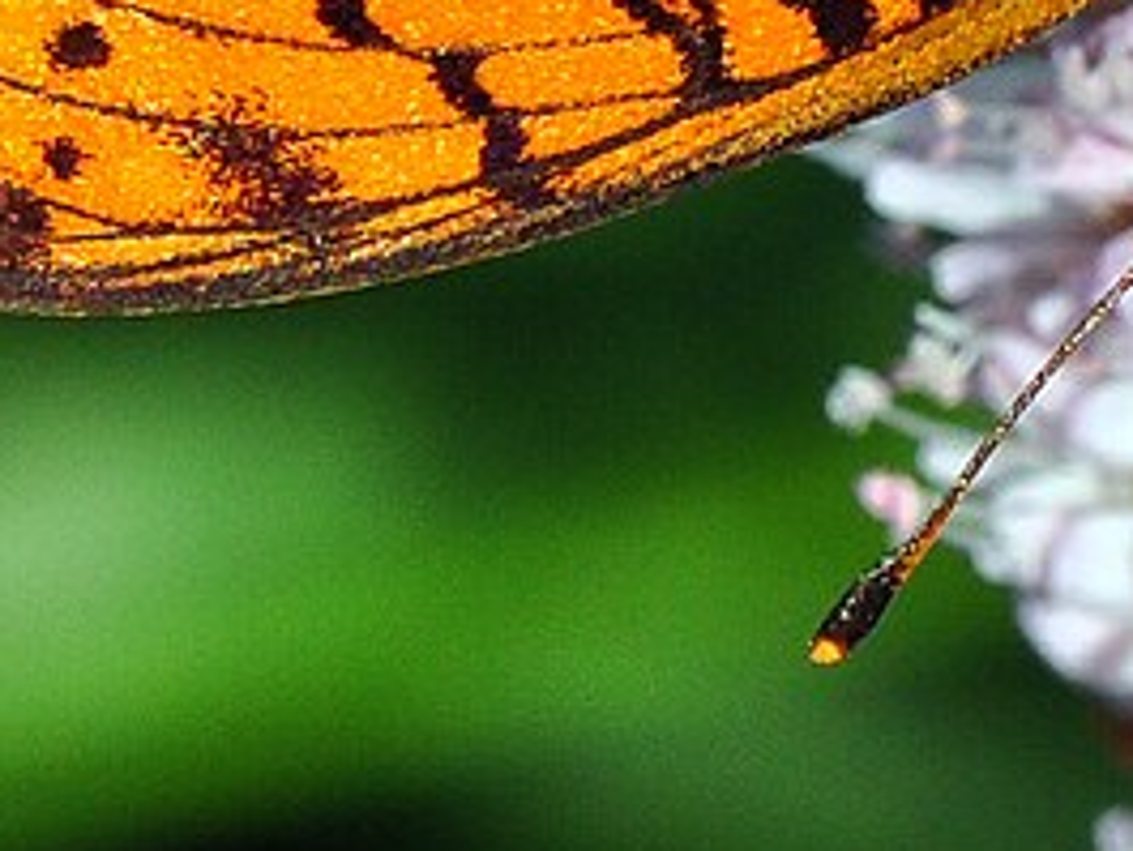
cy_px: -440
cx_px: 1394
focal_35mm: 585
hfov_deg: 3.4
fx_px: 19151
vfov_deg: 2.5
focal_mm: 105
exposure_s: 1/320
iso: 400
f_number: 10
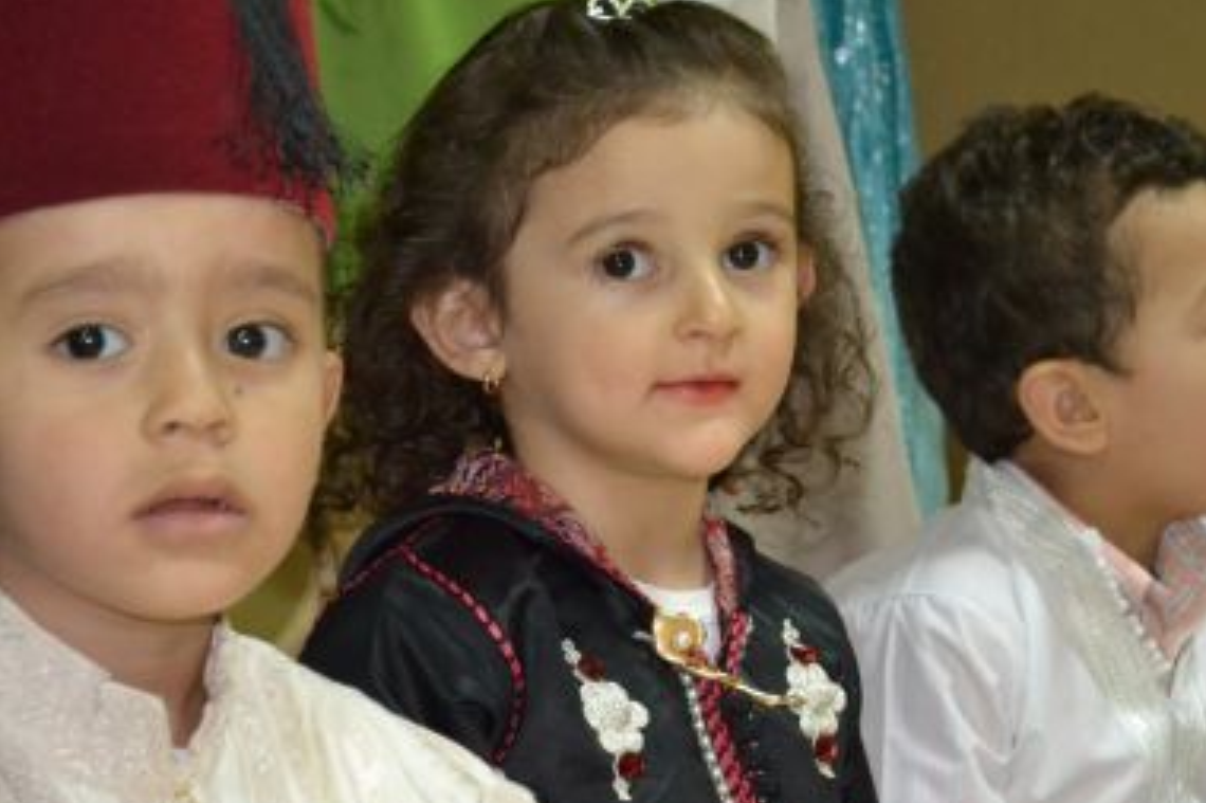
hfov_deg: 14.8
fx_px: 4649
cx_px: 606
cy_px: 511
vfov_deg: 9.9
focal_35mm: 139
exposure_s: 1/60
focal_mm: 55
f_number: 5.6
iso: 3200
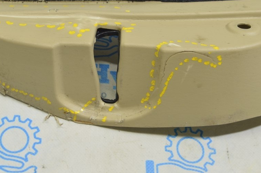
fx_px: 454
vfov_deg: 21.6
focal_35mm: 63
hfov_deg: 31.8
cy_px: 61
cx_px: 86
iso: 400
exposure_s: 1/20
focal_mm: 31
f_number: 5.6
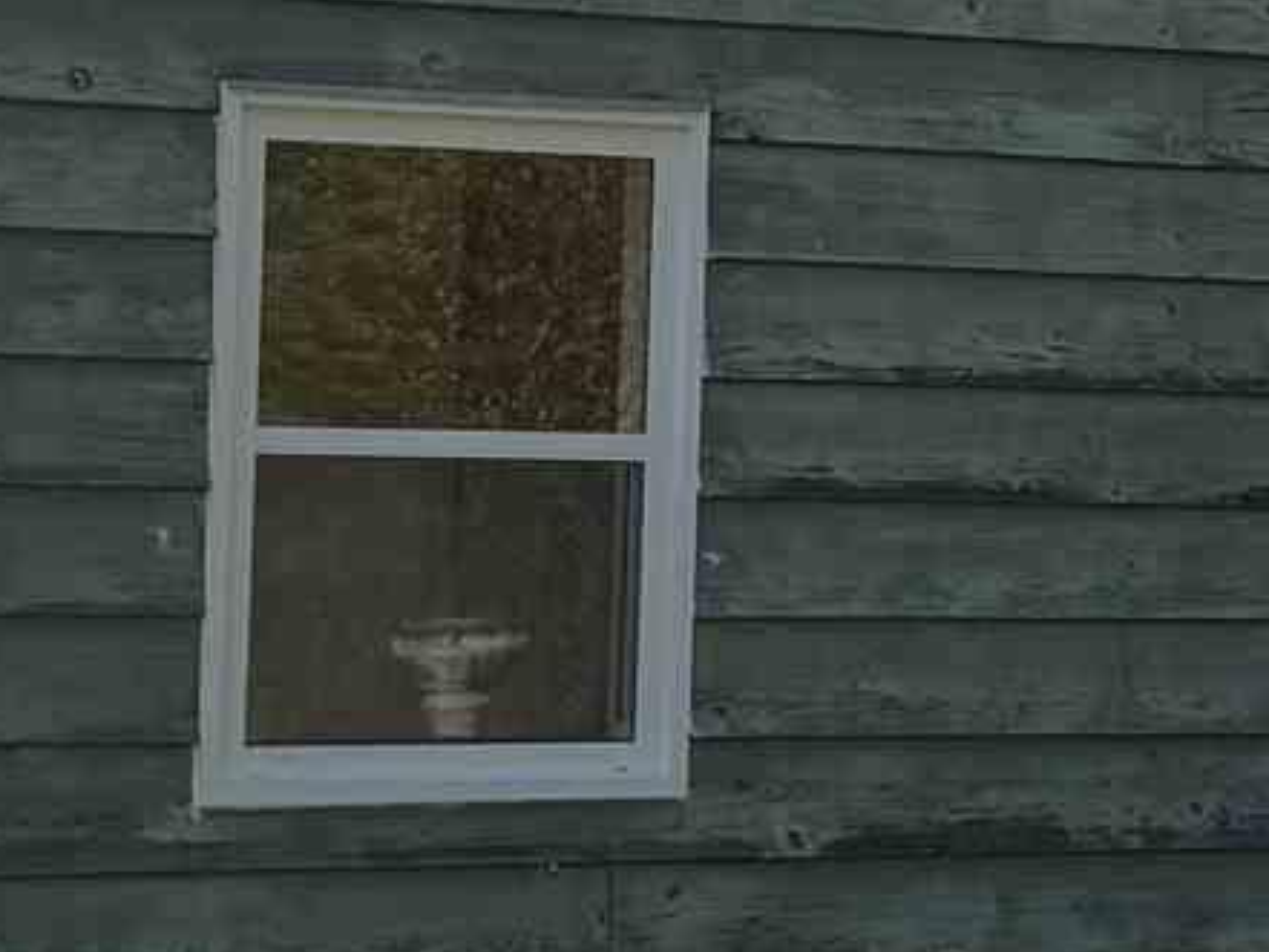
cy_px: 342
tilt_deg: +0.8
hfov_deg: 11.8
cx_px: 1088
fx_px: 6124
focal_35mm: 167
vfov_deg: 8.9
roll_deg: -1.0
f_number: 1.78
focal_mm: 6.76
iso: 80
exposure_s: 1/3247
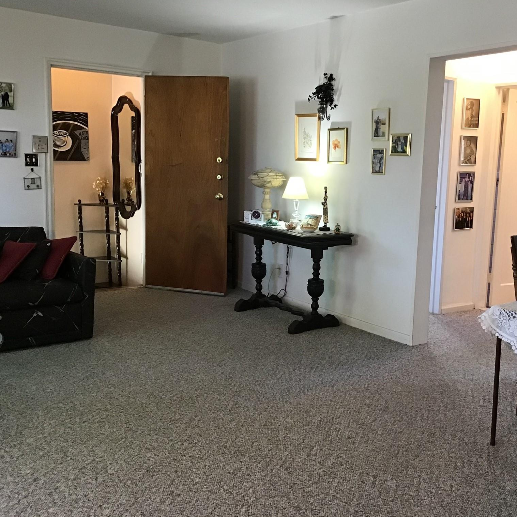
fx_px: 625
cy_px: 259
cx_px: 338
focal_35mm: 37
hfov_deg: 44.4
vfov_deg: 44.9
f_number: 2.4
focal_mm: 3.3
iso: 125
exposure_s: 1/30
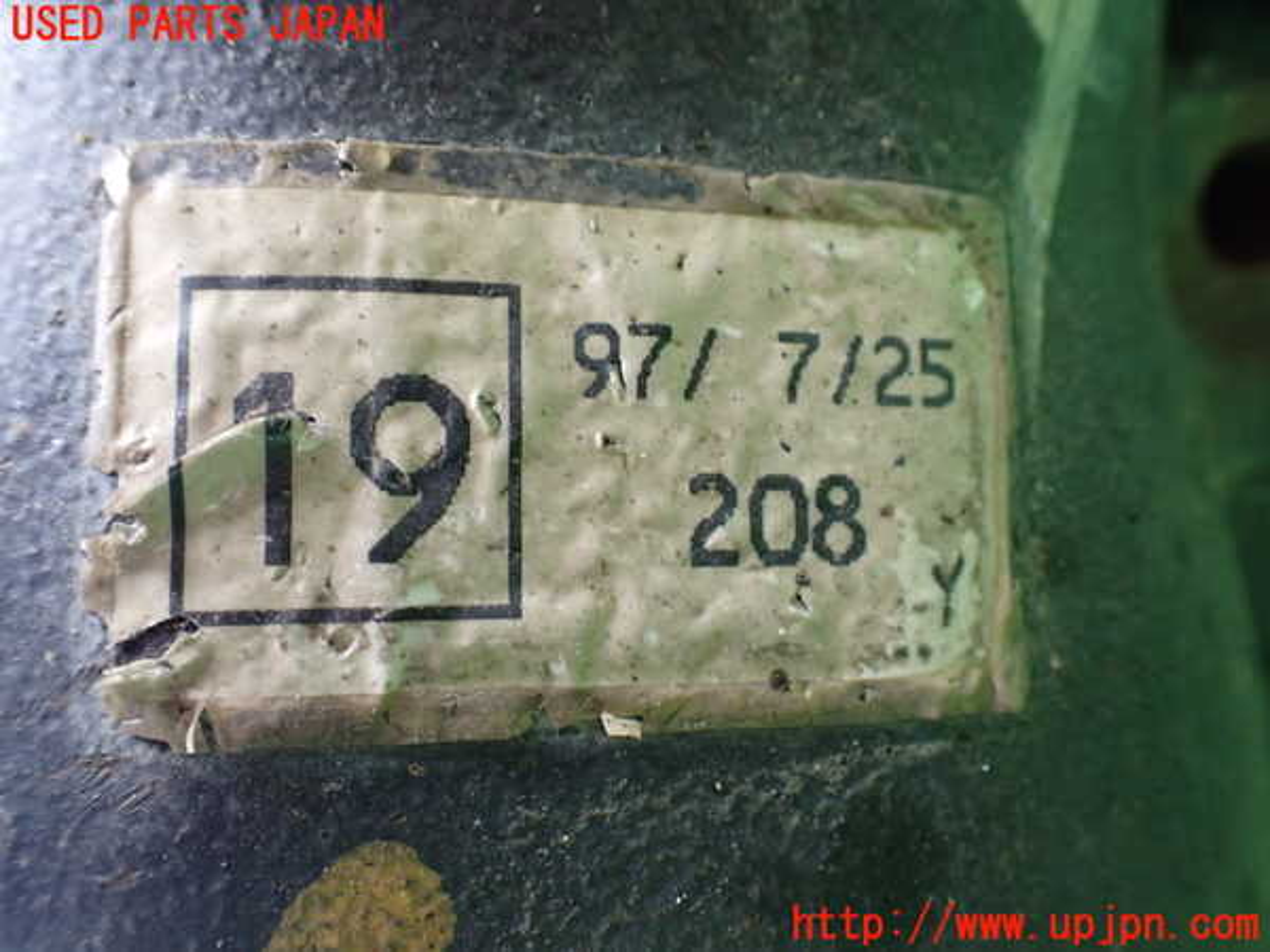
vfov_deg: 46.8
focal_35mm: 30
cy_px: 476
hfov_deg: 60.0
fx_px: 1101
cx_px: 635
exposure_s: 1/125
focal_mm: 5.4
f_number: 2.3
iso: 320
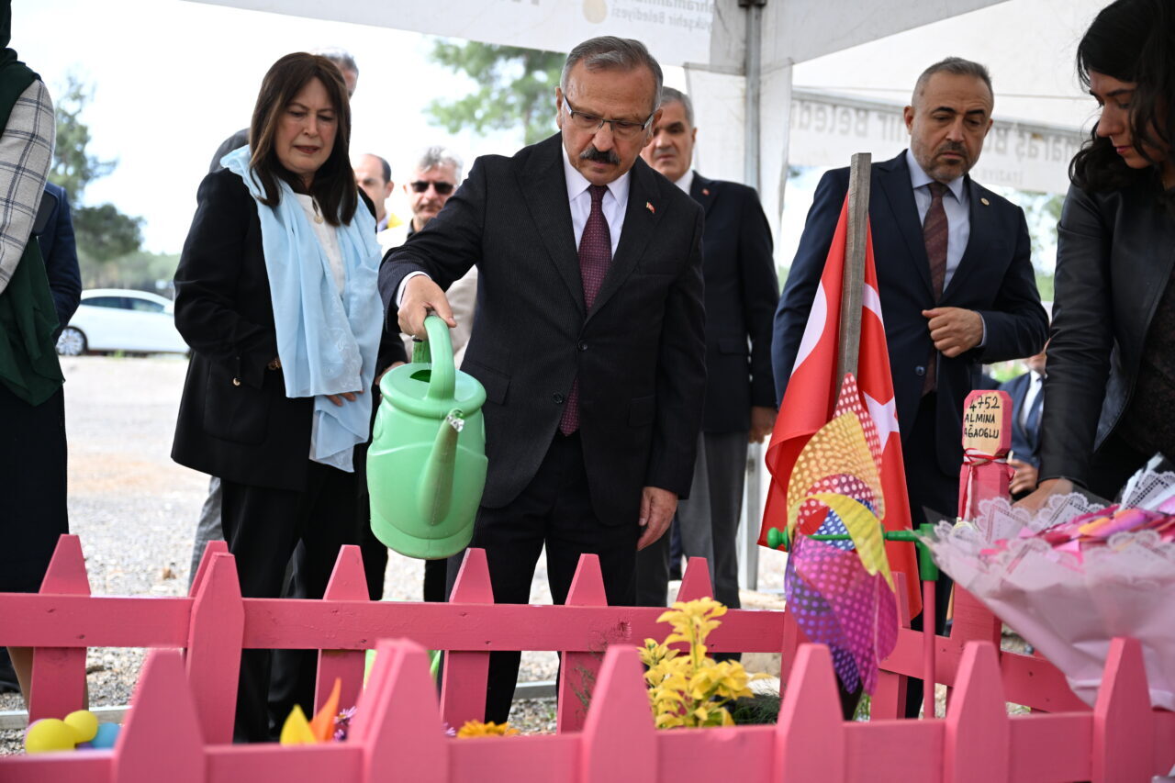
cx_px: 588
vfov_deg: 31.9
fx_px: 1371
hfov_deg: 46.4
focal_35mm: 42
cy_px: 392
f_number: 2.8
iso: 400
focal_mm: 42
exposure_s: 1/1000
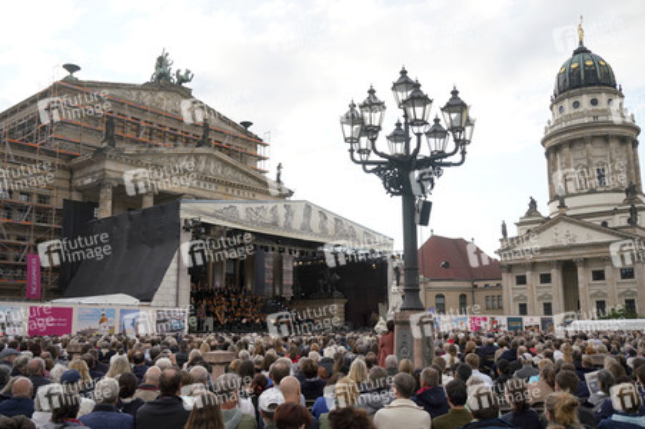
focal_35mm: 34
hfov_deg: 55.8
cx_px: 322
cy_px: 214
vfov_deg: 38.8
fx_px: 609
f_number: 5.6
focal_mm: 34
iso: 640
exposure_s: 1/800
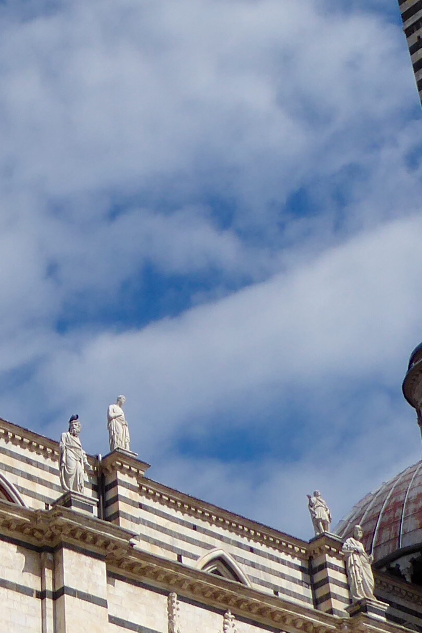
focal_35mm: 99
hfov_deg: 13.5
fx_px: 1742
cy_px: 197
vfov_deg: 20.5
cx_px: -41
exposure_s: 1/2000
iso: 80
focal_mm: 5
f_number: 3.5
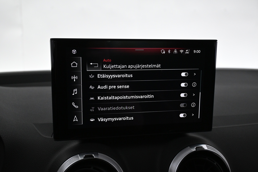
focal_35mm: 37
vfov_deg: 36.2
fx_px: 263
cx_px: 129
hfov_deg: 52.2
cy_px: 86
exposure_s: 1/80
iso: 1600
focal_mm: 24.5
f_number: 4.2
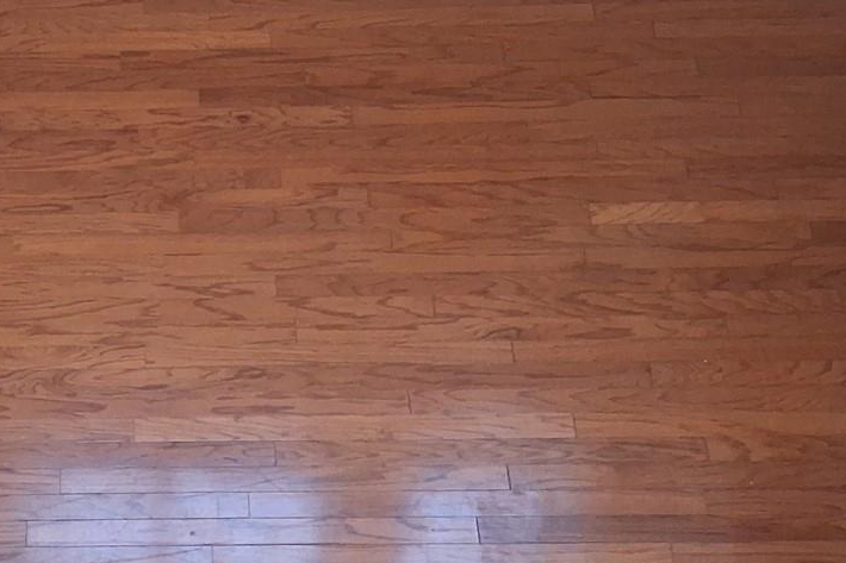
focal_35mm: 81
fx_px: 1903
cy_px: 238
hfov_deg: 24.5
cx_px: 119
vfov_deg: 16.8
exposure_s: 1/120
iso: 320
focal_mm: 4
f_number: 1.8
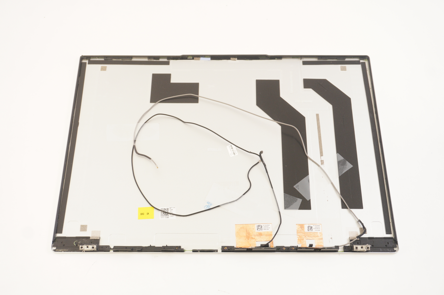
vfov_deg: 31.8
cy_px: 148
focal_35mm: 42
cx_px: 222
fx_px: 518
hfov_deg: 46.4
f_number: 5.6
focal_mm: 28
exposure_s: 1/13
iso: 400
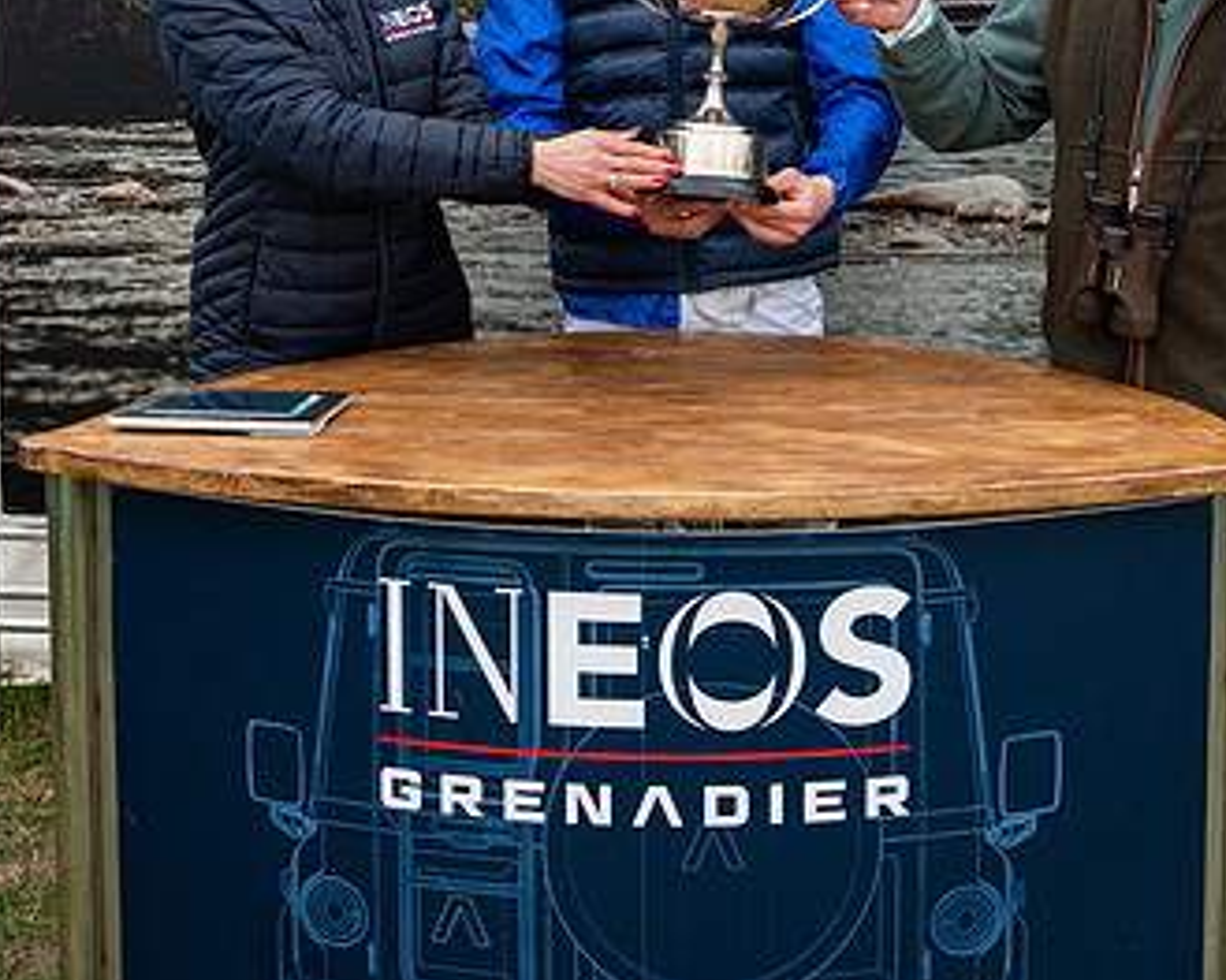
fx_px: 2031
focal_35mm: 56
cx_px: 849
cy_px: -14
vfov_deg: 25.7
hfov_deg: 33.2
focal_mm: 24
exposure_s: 1/250
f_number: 5
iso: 400
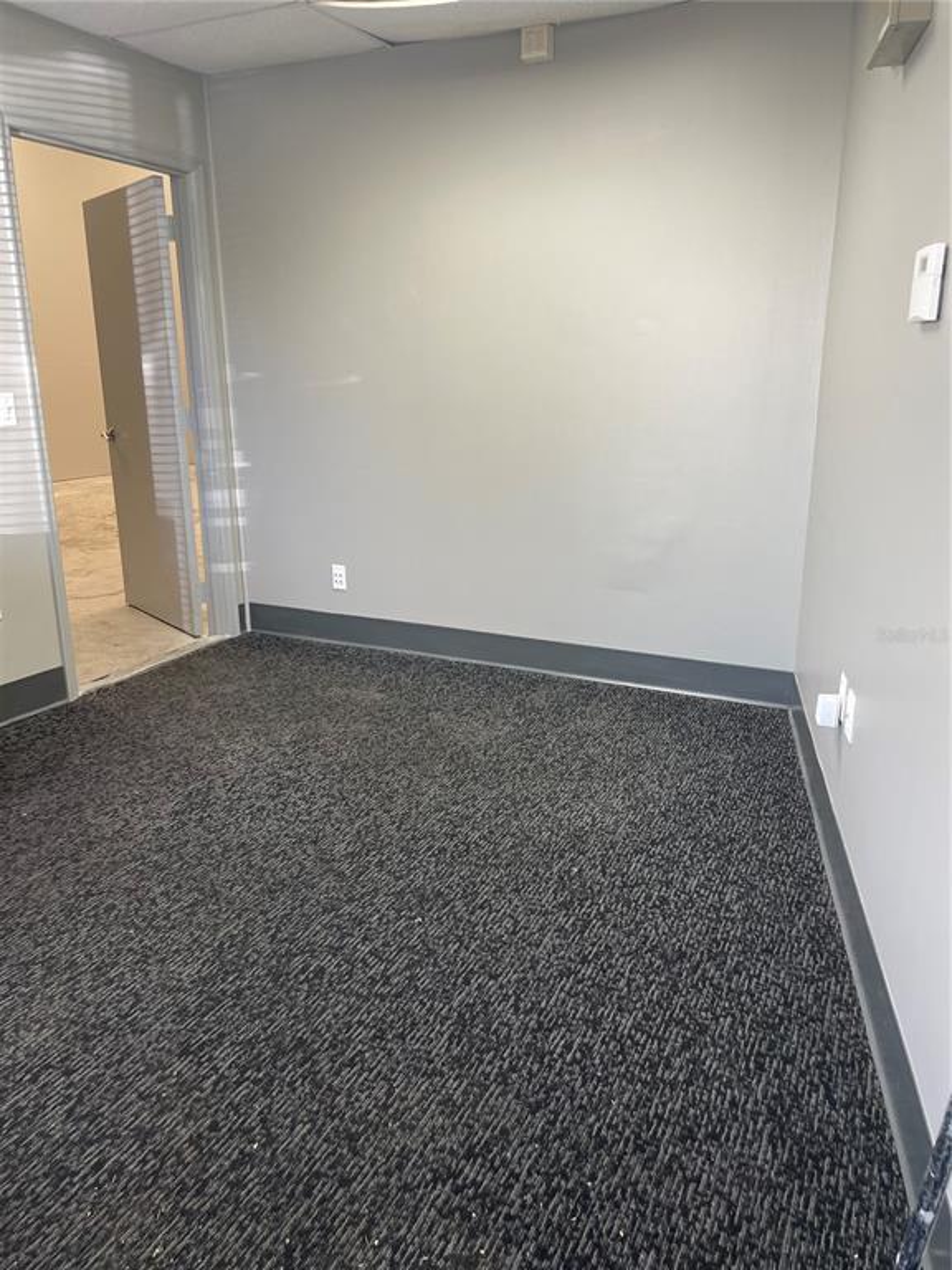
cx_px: 476
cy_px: 635
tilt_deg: -14.5
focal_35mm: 26
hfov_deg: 53.1
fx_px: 953
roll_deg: +0.6
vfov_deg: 67.3
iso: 80
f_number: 1.6
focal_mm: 4.2
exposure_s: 1/60
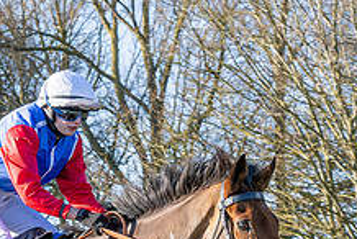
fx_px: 2542
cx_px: -56
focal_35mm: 256
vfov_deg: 5.3
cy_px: 397
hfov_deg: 8.0
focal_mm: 39
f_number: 5
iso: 400
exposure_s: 1/1250
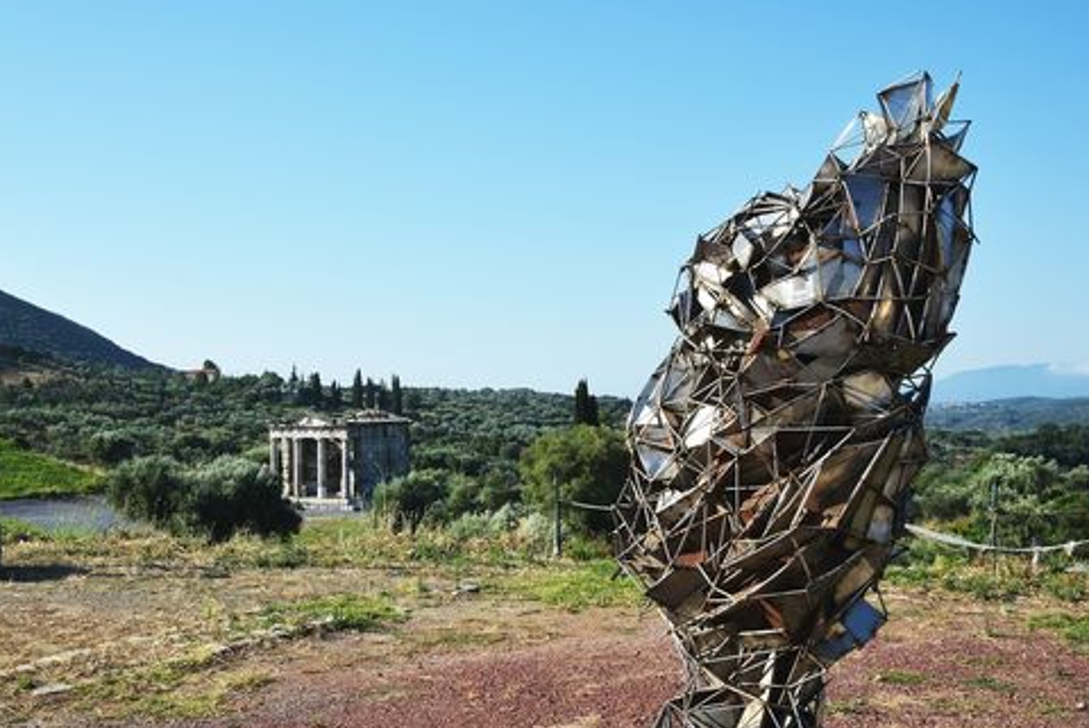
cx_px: 442
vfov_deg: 31.8
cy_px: 452
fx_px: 1272
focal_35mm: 42
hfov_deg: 46.1
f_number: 22
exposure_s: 1/45
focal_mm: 32
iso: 160
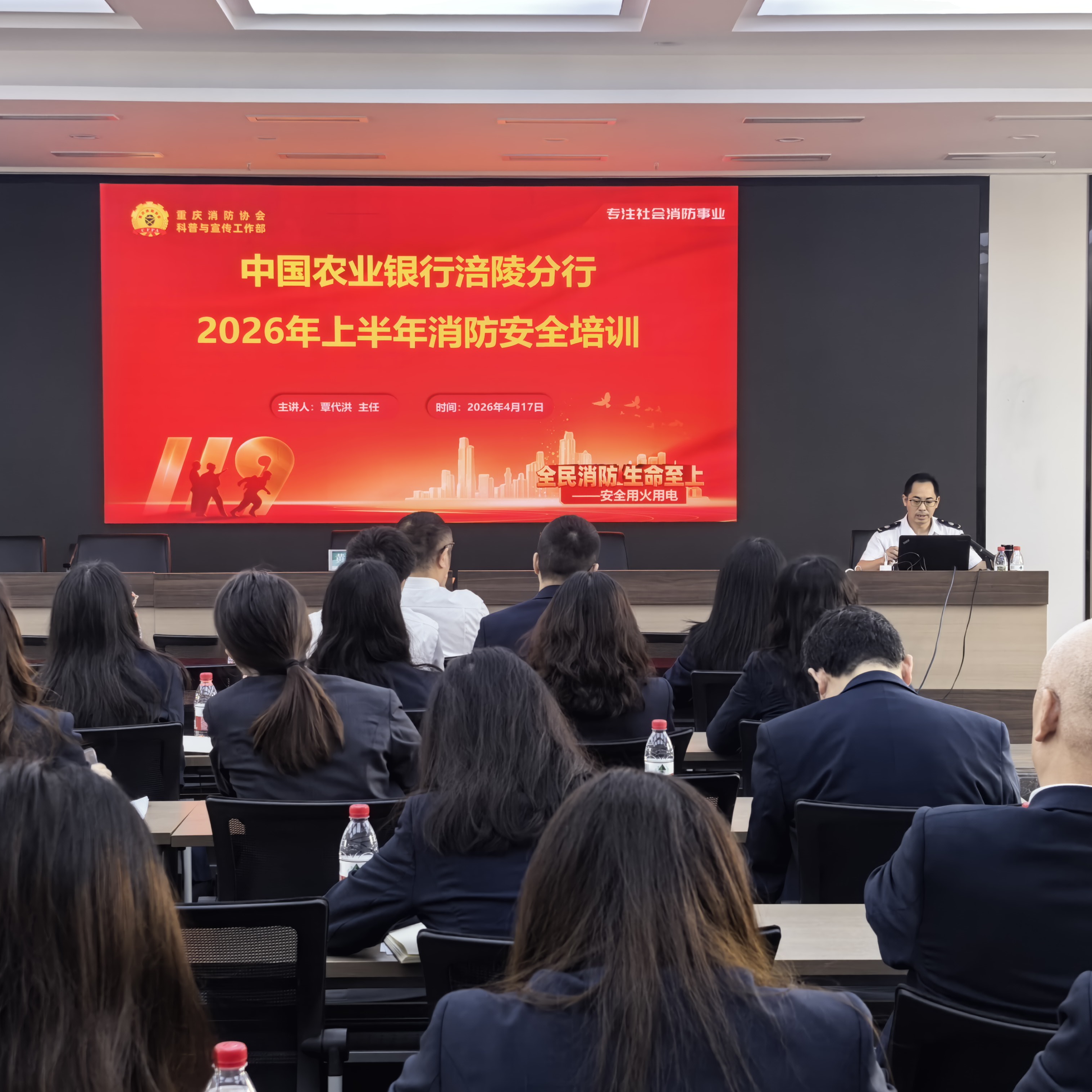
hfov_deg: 27.7
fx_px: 2213
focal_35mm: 62
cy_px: 549
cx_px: 538
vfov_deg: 27.7
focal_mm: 6.98
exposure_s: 1/100
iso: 80
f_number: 2
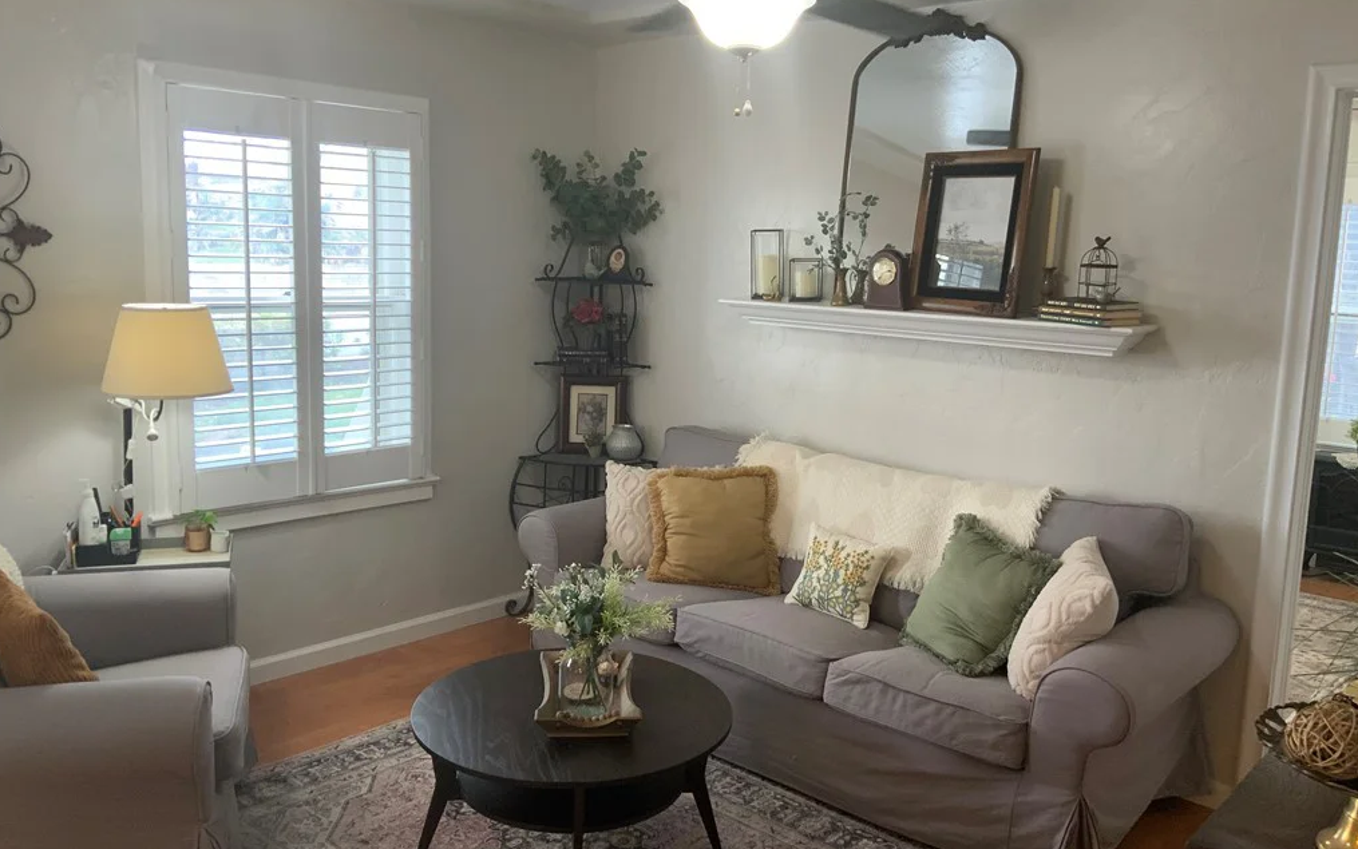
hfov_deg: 61.2
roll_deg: -2.7
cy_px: 414
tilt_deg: -9.1
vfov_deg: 40.6
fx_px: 1148
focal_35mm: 31
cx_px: 678
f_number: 1.8
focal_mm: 3
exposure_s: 1/60
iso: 64
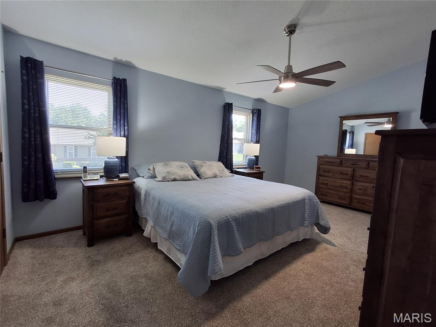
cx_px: 218
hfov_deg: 94.5
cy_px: 164
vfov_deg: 78.1
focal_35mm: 16
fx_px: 202
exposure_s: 1/40
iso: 40
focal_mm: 1.64
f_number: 2.2
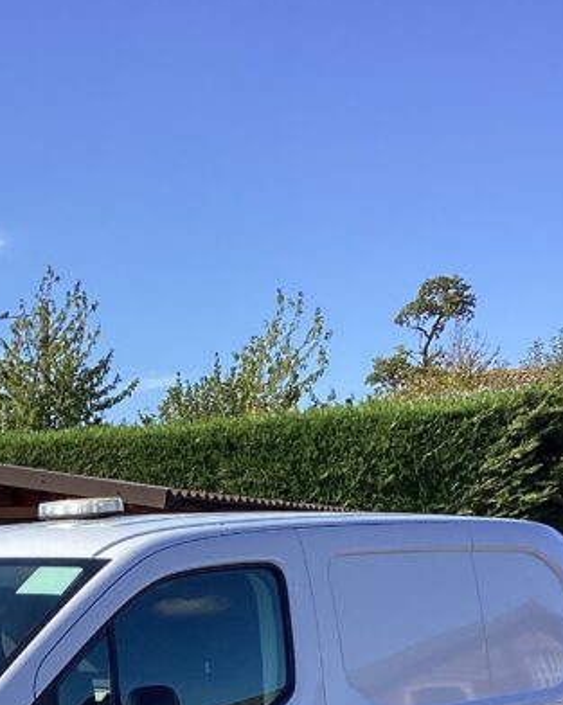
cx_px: -4
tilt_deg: -6.5
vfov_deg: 21.9
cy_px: 801
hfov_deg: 18.2
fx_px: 1710
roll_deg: +0.1
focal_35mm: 82
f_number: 2.4
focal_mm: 3.3
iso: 25
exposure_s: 1/959
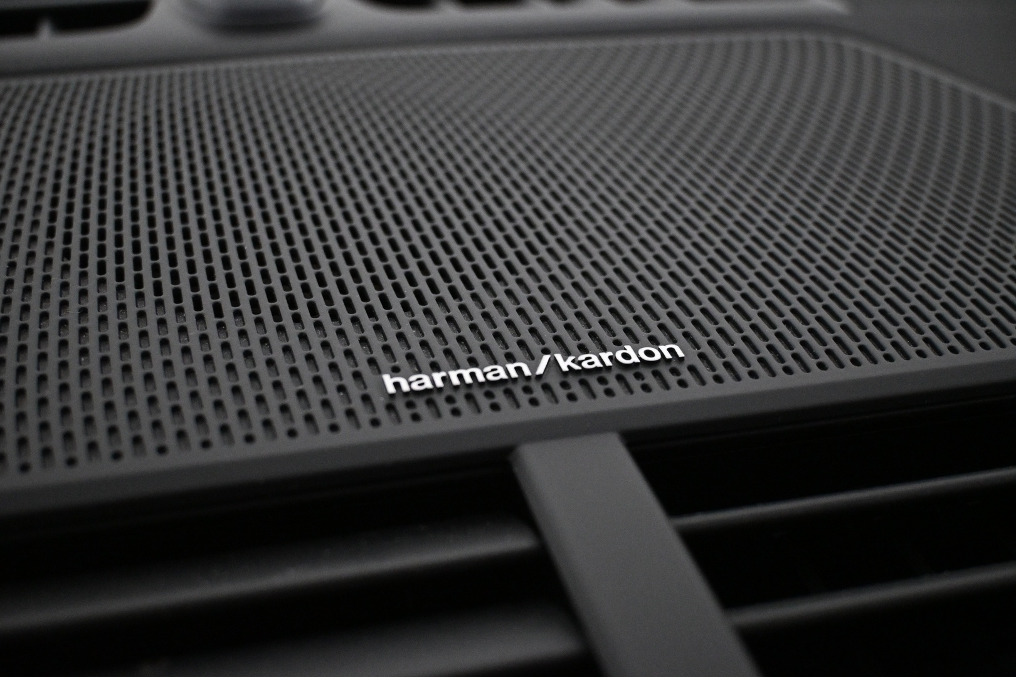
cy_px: 338
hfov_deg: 47.2
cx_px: 508
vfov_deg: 32.4
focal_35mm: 41
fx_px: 1164
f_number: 4.5
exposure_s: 1/100
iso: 4000
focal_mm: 27.5
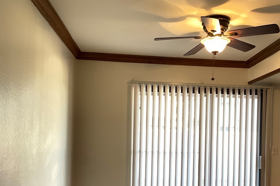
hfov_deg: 46.9
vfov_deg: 32.0
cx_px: 179
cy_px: 139
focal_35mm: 41
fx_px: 319
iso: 200
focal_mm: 3
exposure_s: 1/40
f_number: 1.8
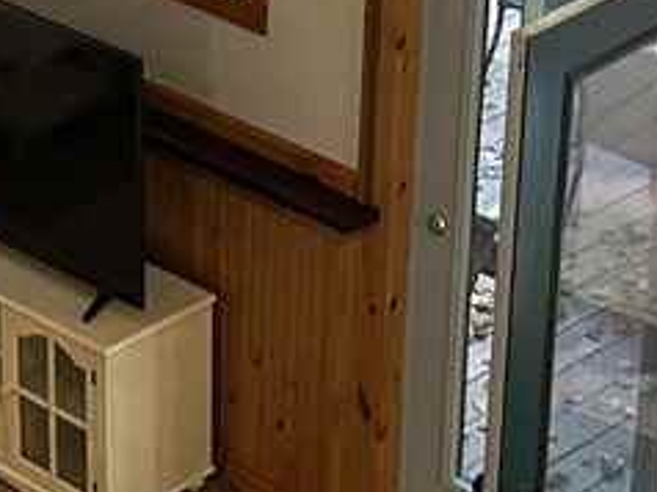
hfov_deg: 14.1
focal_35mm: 140
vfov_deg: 10.5
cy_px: 28
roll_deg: -1.2
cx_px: 185
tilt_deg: -23.2
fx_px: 2654
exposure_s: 1/60
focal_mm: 5.7
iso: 400
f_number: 1.5
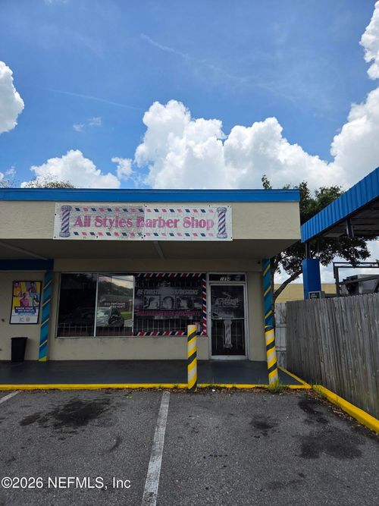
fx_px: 336
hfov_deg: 58.9
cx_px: 190
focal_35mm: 23
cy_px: 253
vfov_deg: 73.9
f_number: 1.8
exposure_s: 1/5699
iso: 80
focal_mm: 5.4
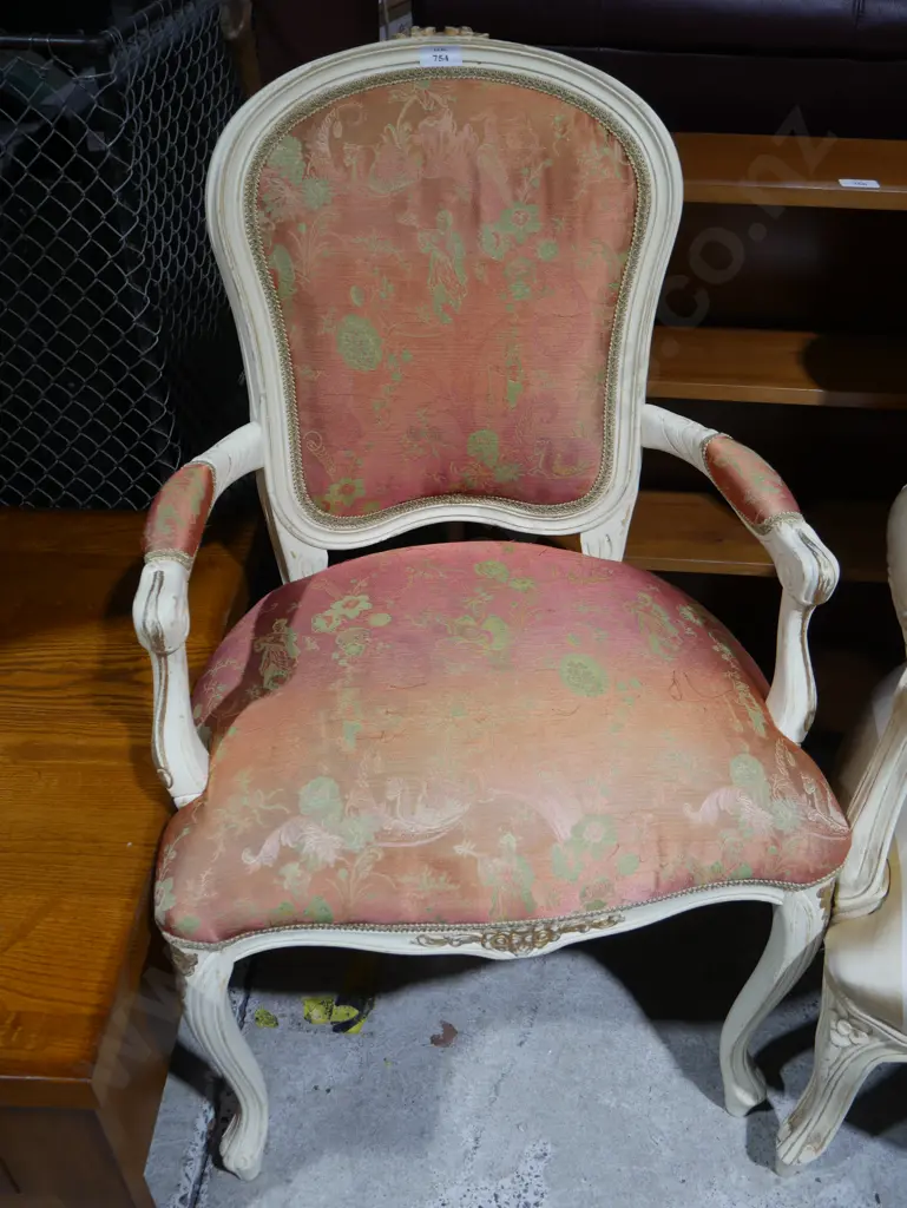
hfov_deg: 44.2
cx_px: 454
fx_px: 1117
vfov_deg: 56.8
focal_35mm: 32
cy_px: 604
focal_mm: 16
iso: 250
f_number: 4
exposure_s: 1/60
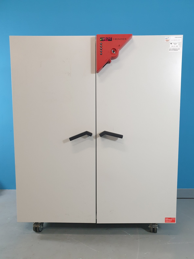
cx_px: 97
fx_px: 194
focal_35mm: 26
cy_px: 130
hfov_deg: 53.1
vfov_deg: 67.3
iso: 320
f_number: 2.4
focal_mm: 4.3
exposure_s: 1/50
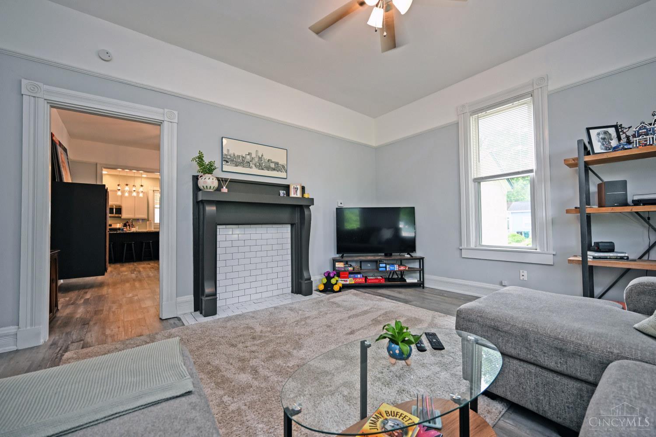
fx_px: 255
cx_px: 328
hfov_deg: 104.3
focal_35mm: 14
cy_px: 218
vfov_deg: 81.2
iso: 360
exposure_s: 1/60
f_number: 4
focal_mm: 14
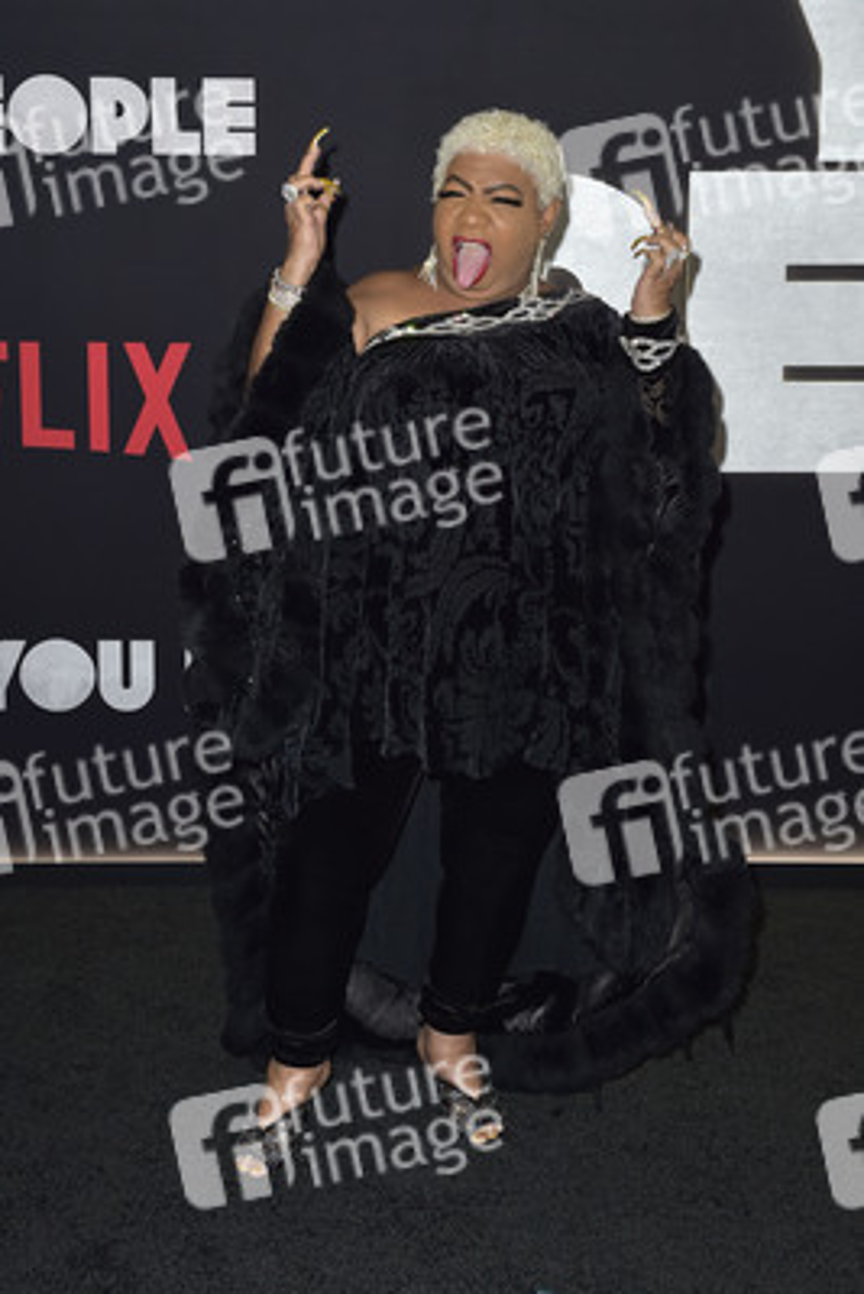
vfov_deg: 39.6
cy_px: 647
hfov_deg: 27.0
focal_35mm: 50
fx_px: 1798
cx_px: 432
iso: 500
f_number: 6.3
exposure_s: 1/250
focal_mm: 50
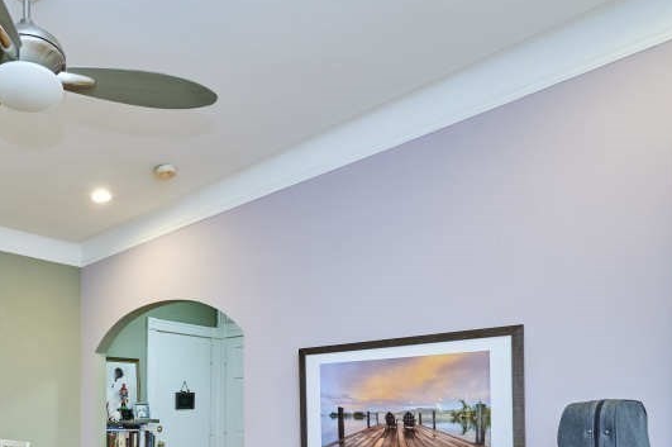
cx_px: 119
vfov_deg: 43.6
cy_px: 403
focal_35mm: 27
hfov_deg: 61.0
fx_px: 504
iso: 1600
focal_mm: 14
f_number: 5.6
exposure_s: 1/60
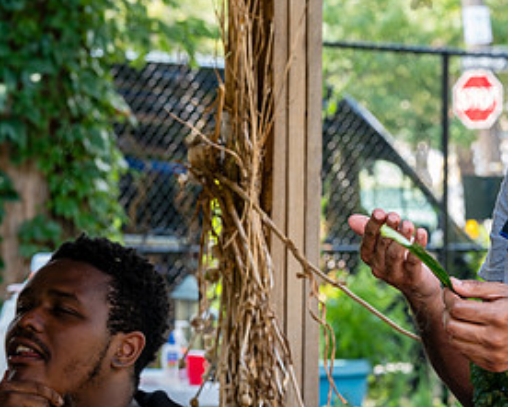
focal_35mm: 136
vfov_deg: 11.4
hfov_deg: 14.1
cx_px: 420
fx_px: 2045
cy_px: 155
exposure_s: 1/60
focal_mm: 69
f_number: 5.6
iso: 200
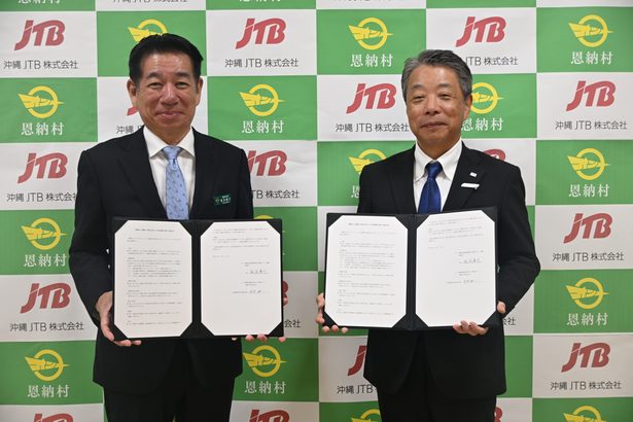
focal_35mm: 51
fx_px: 897
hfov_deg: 38.9
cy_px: 211
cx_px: 316
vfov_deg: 26.5
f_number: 4.2
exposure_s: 1/80
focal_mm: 34
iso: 400
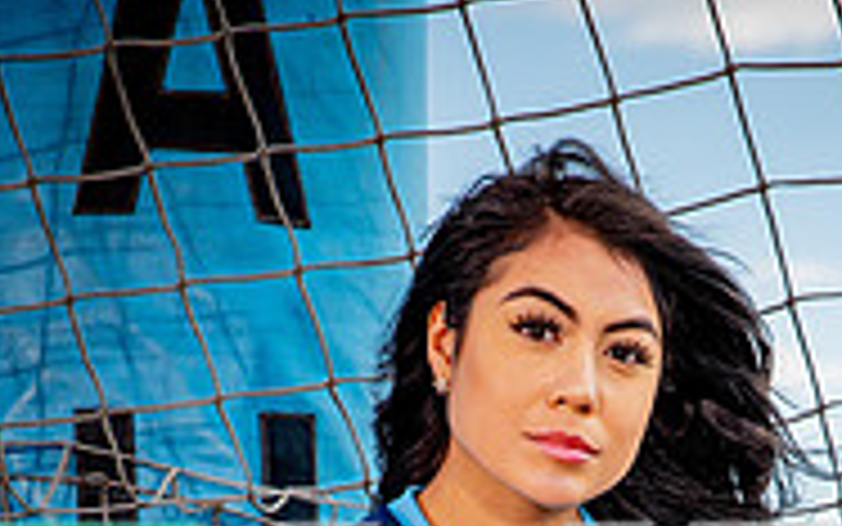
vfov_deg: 7.4
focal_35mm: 172
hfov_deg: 12.1
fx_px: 3948
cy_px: 980
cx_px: 599
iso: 125
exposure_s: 1/320
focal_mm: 70
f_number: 5.6
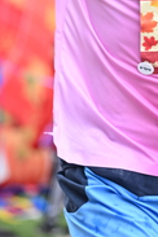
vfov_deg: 9.8
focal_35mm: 210
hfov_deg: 6.5
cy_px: 38
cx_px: 107
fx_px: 1382
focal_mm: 70
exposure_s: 1/1600
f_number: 2.8
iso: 1250
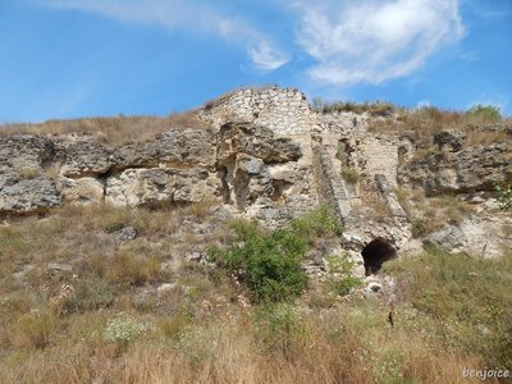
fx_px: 340
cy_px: 192
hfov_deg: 73.9
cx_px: 256
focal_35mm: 23
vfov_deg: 58.9
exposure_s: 1/500
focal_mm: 4
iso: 125
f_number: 6
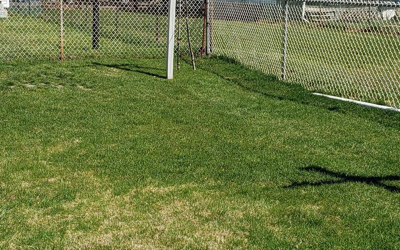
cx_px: 192
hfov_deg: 29.0
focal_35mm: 71
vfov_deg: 18.3
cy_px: 105
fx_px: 774
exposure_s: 1/1557
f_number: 2.4
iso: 50
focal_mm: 4.3
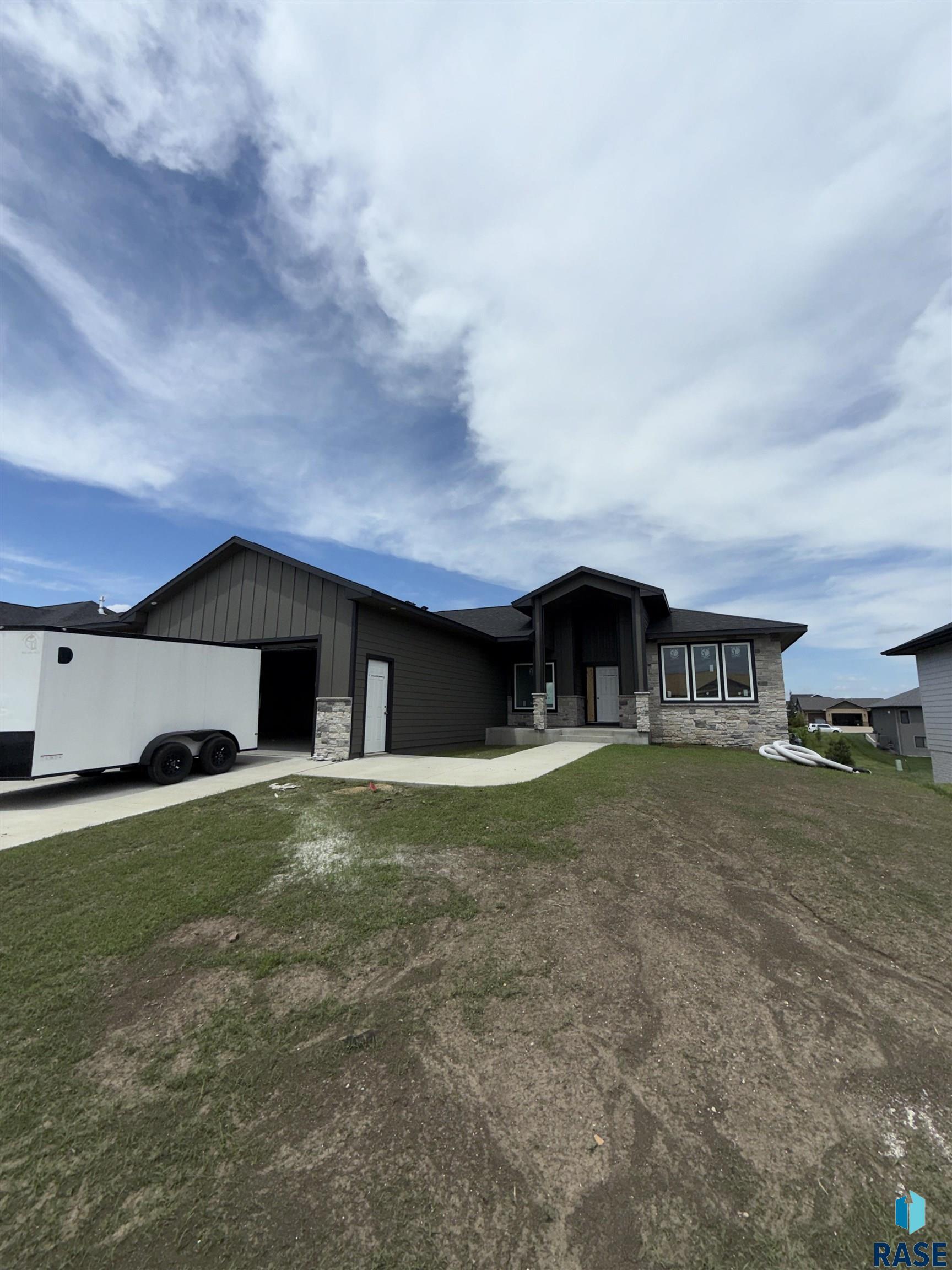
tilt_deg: +9.8
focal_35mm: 14
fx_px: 513
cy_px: 635
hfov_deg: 85.7
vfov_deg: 102.1
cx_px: 476
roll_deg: -1.7
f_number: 2.2
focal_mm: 2.22
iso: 16
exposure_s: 1/2717
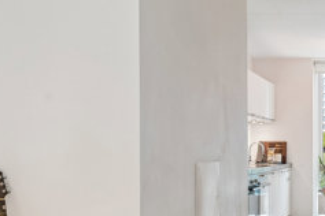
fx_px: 578
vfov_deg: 21.1
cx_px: 398
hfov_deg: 27.4
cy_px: 157
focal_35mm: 64
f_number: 11
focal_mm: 19
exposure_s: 1/1.43
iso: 160
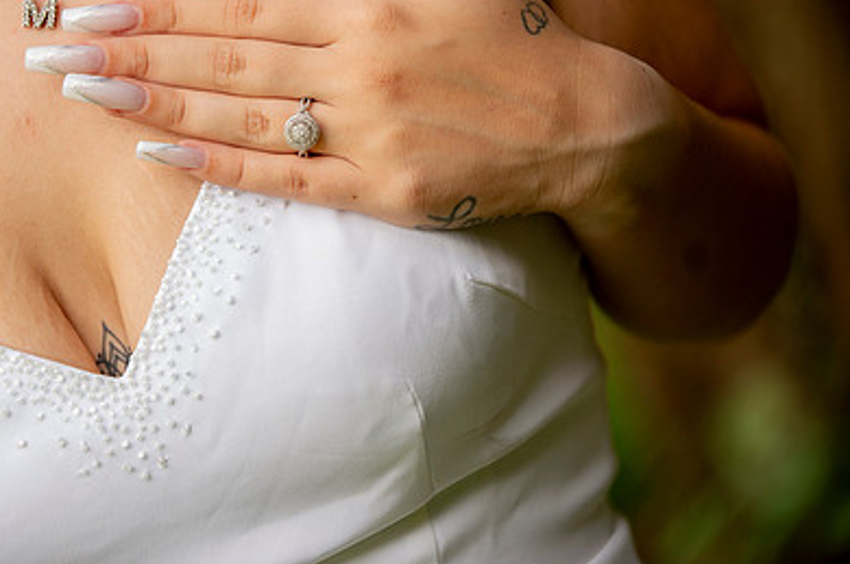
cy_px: 146
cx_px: 296
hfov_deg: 16.0
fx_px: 3018
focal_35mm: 128
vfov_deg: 10.7
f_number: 2.8
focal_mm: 86
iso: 800
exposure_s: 1/400
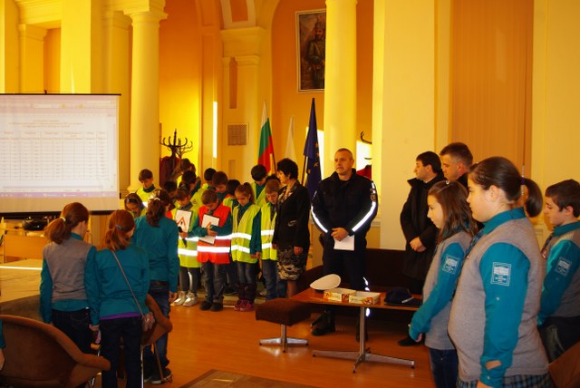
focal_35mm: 34
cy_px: 194
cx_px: 290
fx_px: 548
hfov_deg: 55.8
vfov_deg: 39.0
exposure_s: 1/45
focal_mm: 23.13
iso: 100
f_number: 4
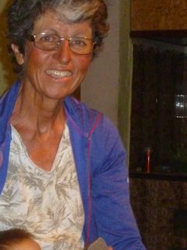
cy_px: 218
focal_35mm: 113
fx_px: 814
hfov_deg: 13.1
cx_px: 74
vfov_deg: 17.2
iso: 500
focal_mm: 8
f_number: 3.9
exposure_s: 1/13
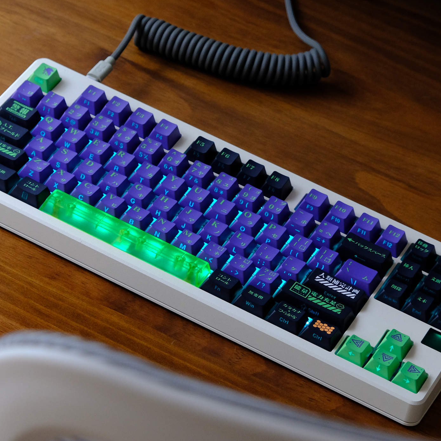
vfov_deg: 11.5
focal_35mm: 152
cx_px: 212
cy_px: 185
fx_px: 2191
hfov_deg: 11.5
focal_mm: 55
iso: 1600
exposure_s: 1/60
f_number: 5.6
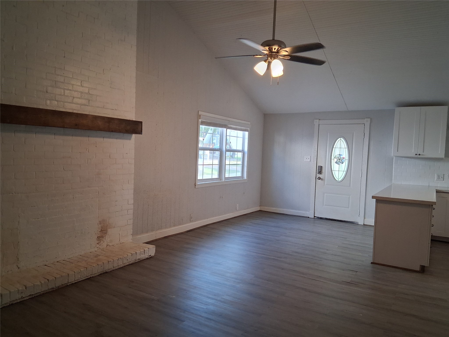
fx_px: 337
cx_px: 224
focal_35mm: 26
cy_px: 168
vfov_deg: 53.1
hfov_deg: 67.3
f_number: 1.8
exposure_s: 1/120
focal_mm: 3.98
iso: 320
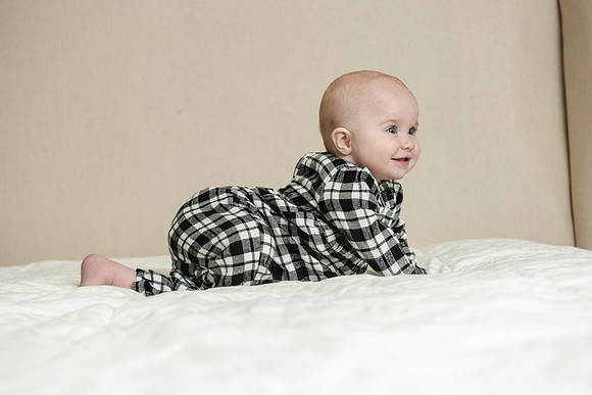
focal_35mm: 70
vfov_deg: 19.5
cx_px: 296
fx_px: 1151
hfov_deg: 28.8
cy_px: 198
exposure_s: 1/200
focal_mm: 70
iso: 400
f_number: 5.6
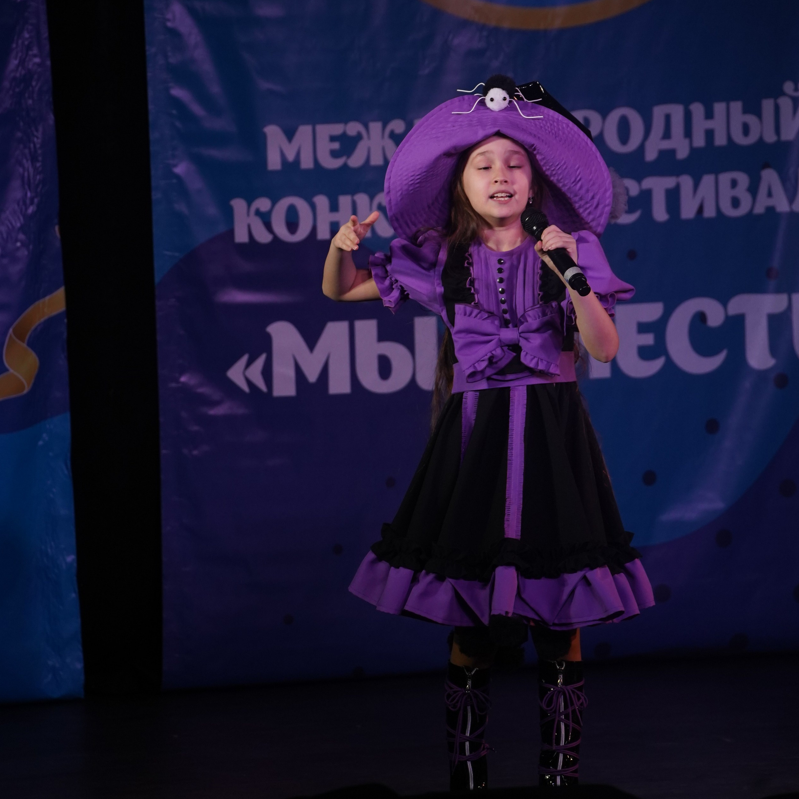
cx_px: 422
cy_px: 331
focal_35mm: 249
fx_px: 6502
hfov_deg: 7.0
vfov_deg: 7.0
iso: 2000
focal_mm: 180
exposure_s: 1/400
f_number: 5.6
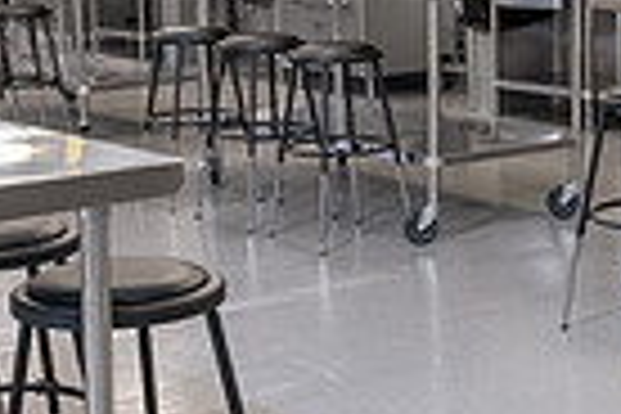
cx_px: 400
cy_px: 74
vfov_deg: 13.5
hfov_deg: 20.2
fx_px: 1742
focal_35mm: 101
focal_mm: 24
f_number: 5.6
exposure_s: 1/160
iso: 1600
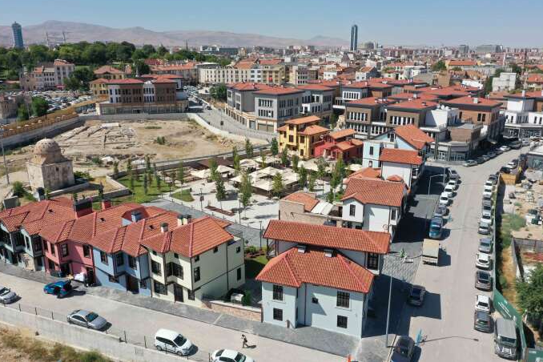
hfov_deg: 63.7
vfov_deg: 45.0
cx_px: 272
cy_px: 175
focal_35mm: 29
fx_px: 437
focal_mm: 10.26
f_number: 6.3
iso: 100
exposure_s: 1/500
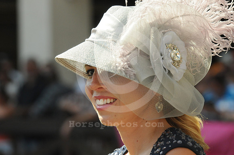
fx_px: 1606
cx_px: 117
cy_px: 78
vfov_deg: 5.5
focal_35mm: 248
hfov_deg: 8.3
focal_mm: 165
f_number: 5.6
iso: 1000
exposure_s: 1/2000
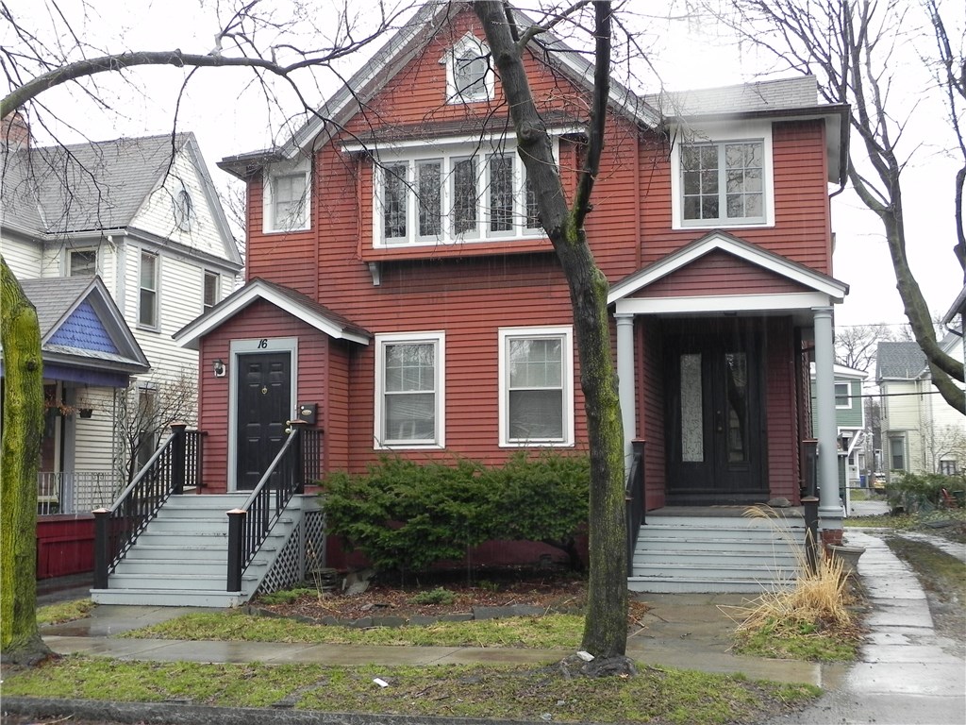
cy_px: 362
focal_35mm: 46
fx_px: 1284
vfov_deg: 31.5
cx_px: 483
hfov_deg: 41.2
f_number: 3.5
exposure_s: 1/105
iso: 160
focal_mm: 8.2
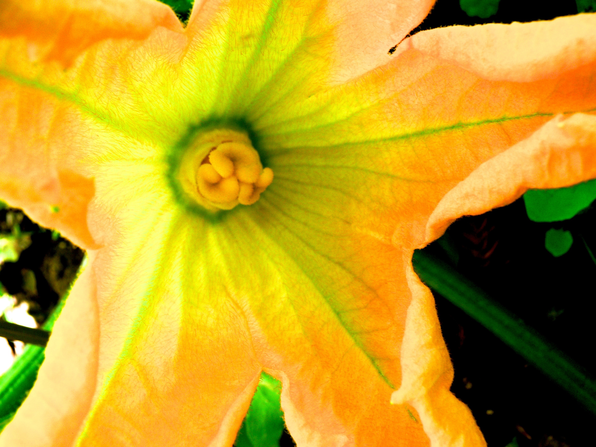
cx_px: 298
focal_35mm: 35
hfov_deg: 52.6
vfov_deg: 40.7
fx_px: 603
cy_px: 224
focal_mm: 7.4
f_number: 4
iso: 80
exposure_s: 1/80
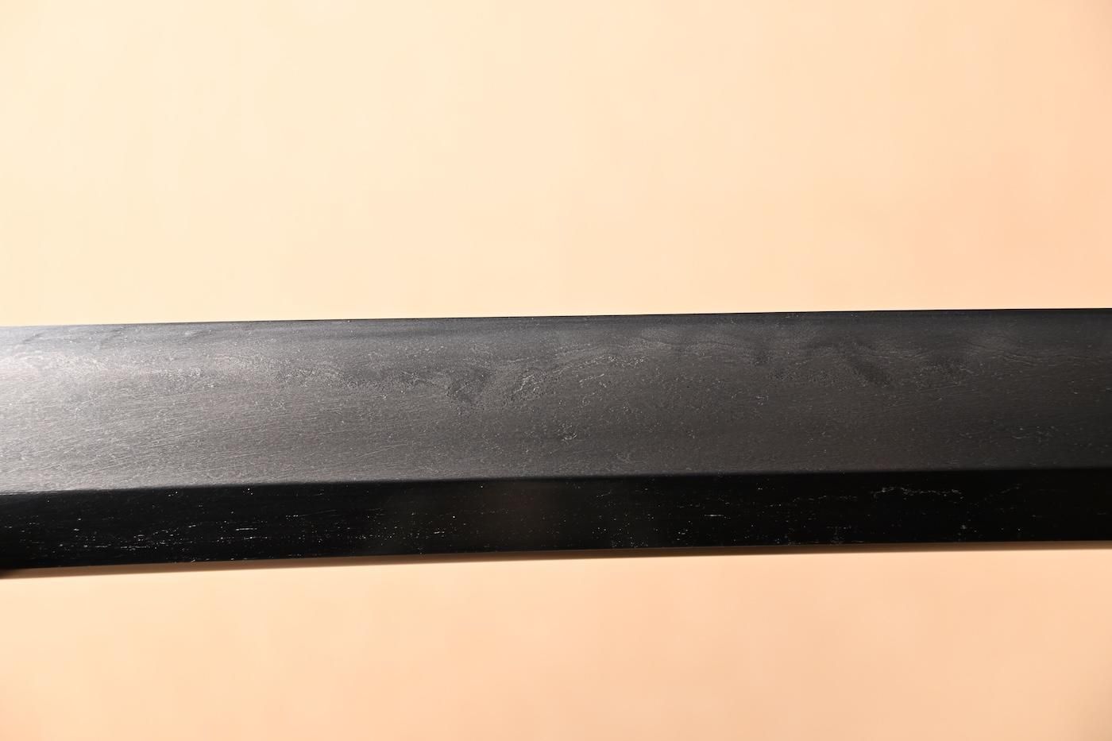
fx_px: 2687
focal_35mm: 87
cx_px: 556
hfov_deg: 23.4
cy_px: 370
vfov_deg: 15.7
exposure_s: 1/2
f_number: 5
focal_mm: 58
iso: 100
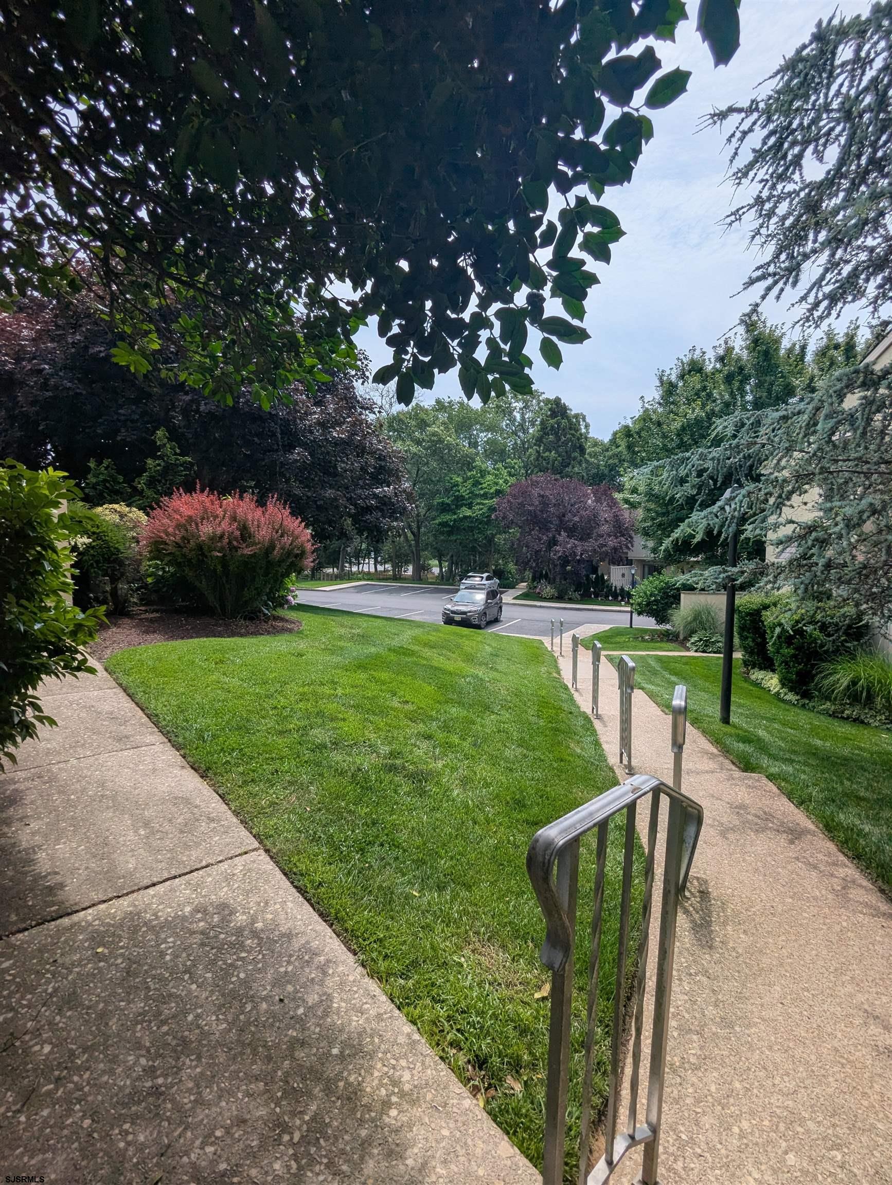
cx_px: 446
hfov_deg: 78.2
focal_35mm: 16
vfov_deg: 94.4
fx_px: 549
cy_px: 592
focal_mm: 2.35
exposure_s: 1/2653
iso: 53
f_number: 2.2
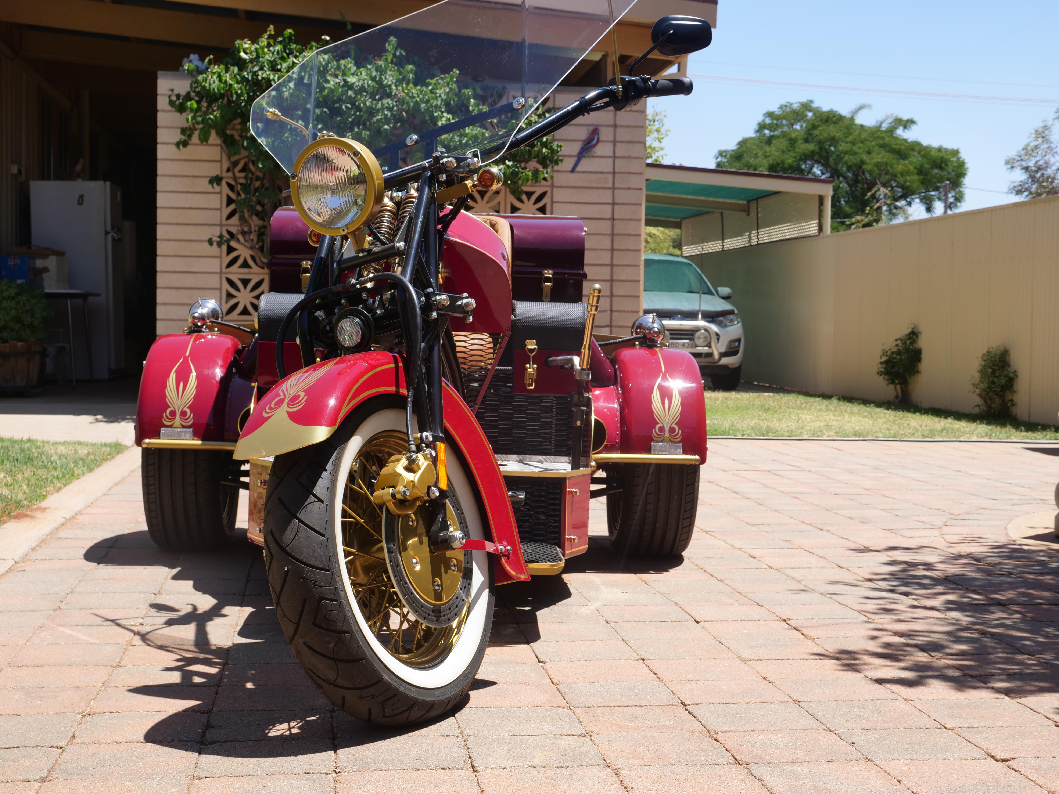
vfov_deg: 30.3
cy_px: 397
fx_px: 1468
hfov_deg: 39.7
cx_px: 530
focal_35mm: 48
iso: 200
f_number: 6.3
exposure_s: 1/500
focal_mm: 24
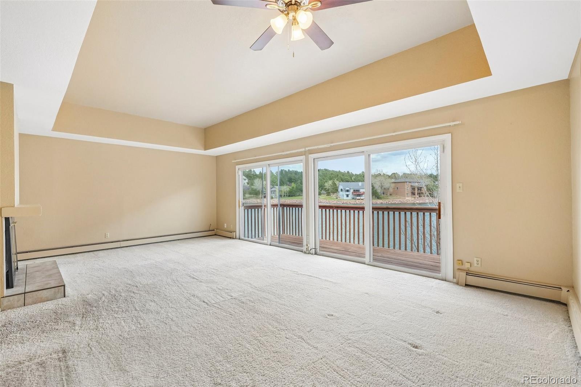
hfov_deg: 100.4
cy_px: 194
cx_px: 290
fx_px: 242
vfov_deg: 77.3
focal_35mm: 15
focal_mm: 10
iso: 800
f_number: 8
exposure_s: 1/25
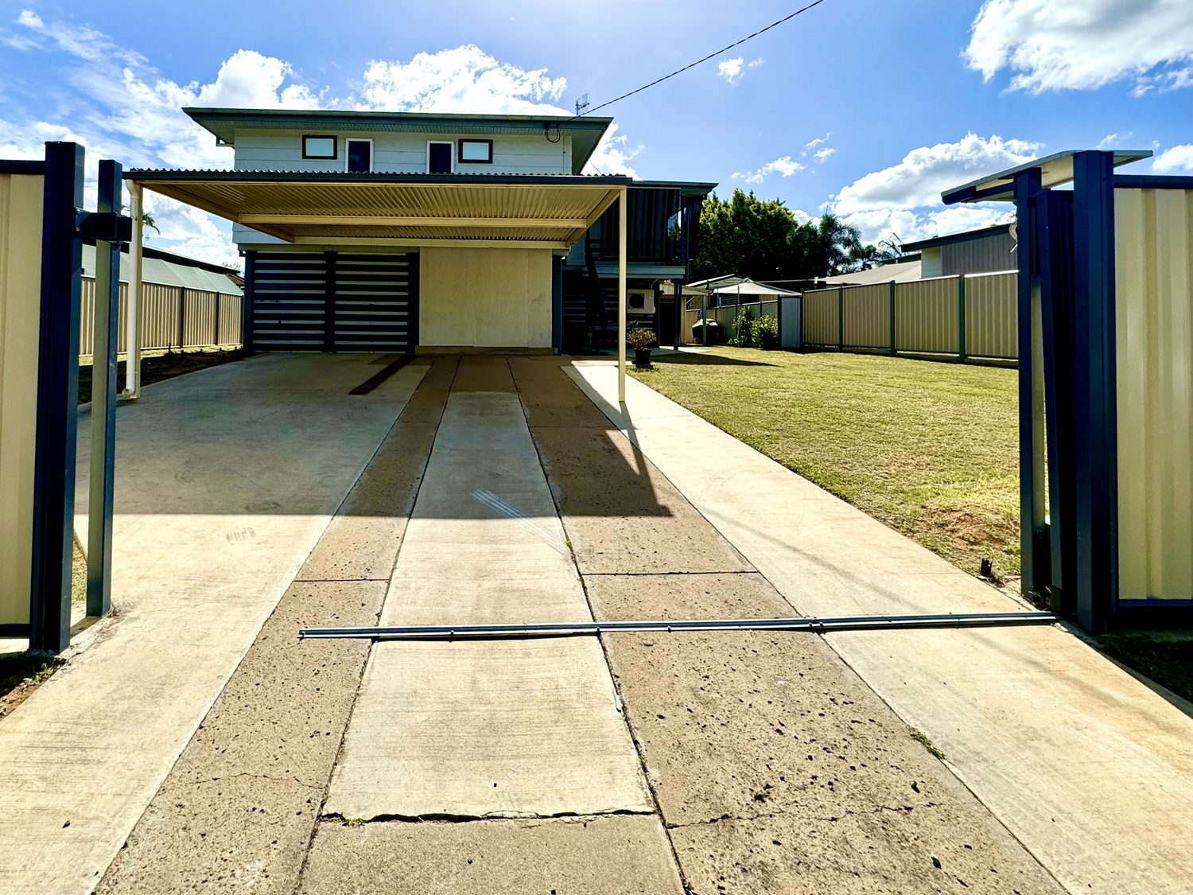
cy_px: 448
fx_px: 482
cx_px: 596
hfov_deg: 102.1
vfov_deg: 85.7
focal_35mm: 14
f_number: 2.2
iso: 50
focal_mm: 2.22
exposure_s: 1/2770
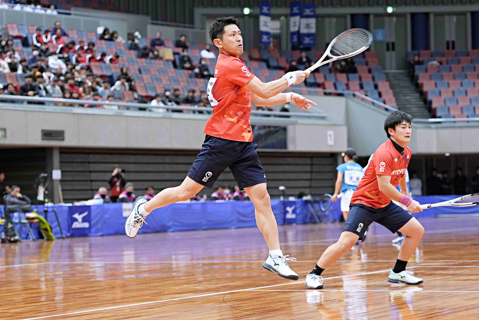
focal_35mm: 117
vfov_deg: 11.7
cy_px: 160
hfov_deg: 17.5
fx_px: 1558
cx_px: 240
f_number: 2.8
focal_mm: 78
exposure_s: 1/400
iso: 1600
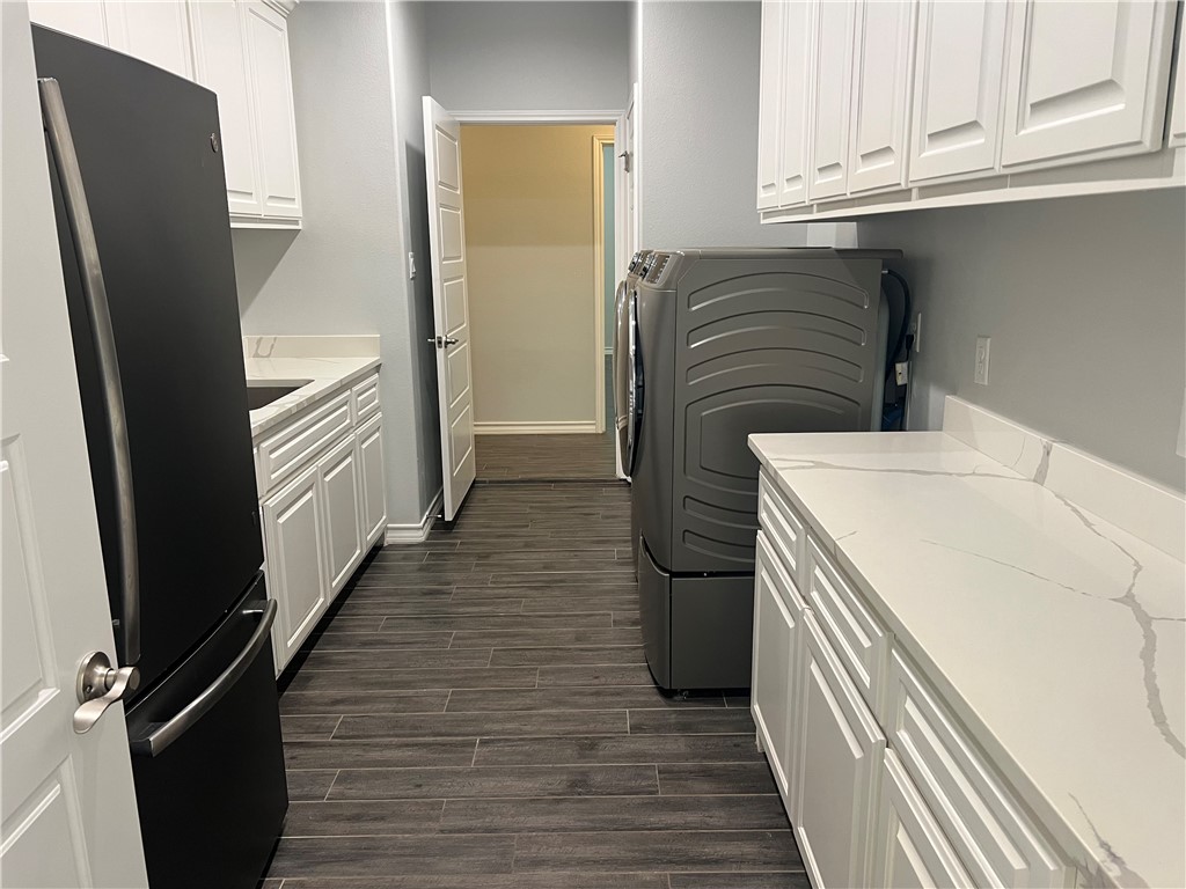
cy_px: 444
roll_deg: +0.1
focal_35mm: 26
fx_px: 891
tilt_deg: -13.2
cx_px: 593
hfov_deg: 67.3
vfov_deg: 53.1
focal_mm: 5.7
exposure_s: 1/60
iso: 125
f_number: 1.5
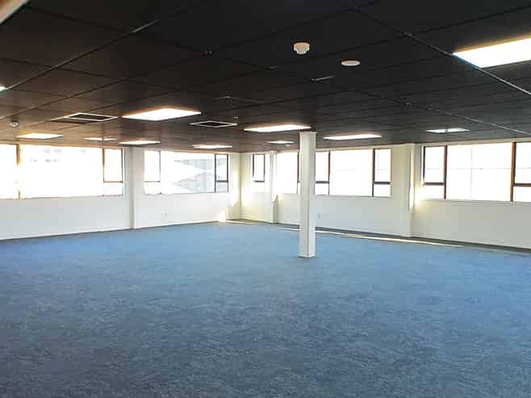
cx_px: 266
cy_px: 199
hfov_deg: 76.4
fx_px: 337
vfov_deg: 61.1
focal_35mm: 22
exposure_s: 1/33.3
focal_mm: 1.43
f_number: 2.2
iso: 64
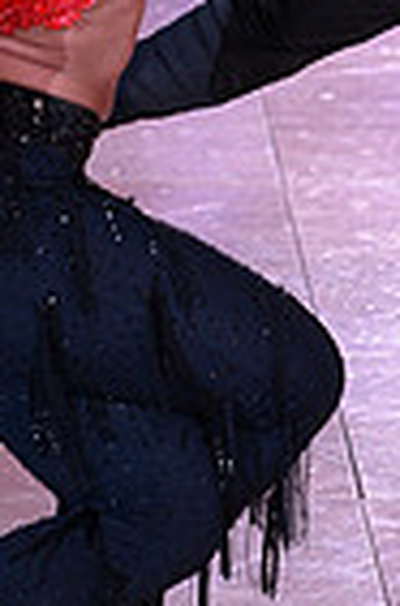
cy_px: -266
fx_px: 11064
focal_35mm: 659
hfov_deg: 2.1
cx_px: 415
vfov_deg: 3.1
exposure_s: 1/250
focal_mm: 160
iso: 2000
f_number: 5
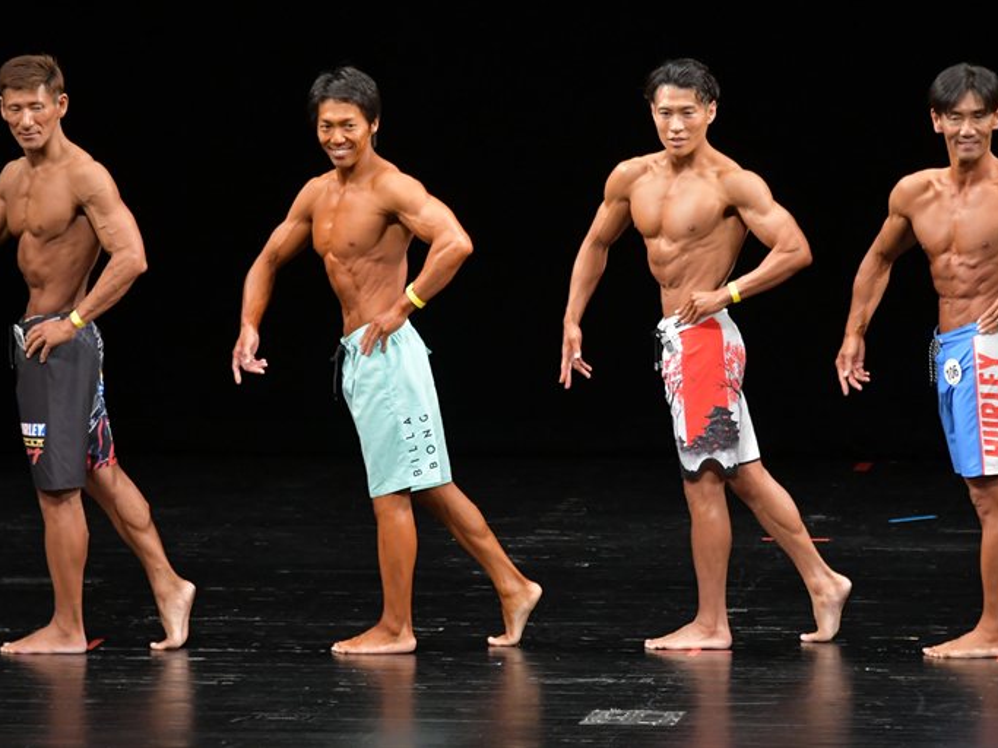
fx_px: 8013
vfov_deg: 5.3
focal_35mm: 278
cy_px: 373
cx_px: 473
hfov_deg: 7.1
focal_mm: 170
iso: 3200
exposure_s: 1/400
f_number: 5.6
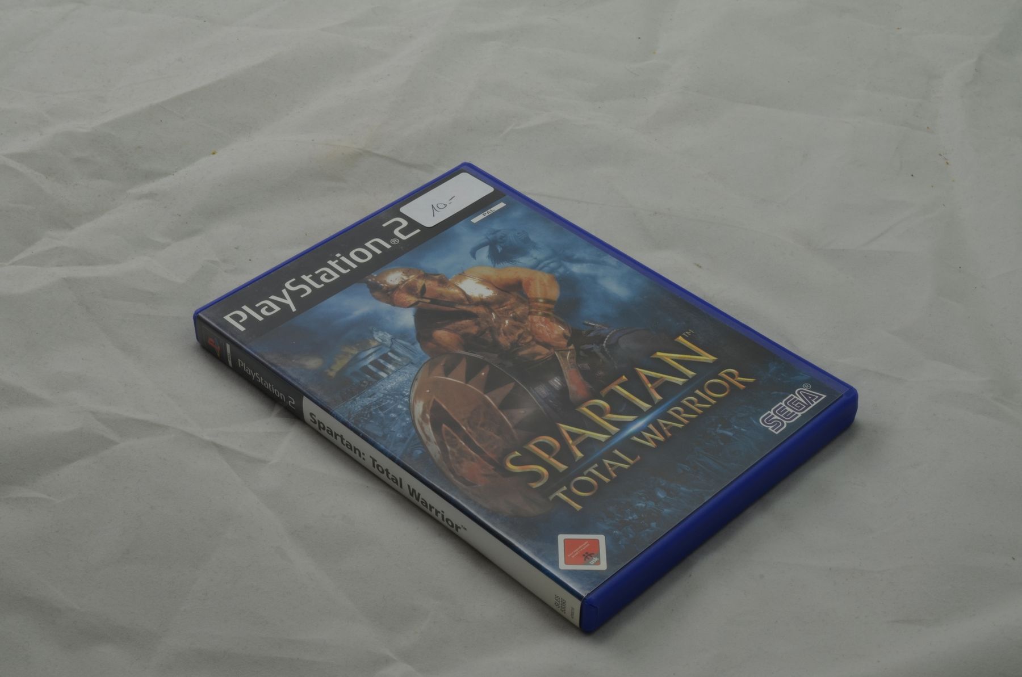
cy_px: 338
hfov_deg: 33.5
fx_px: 1700
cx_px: 511
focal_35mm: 60
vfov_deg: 22.5
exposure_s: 1/3
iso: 100
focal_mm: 40
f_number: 20
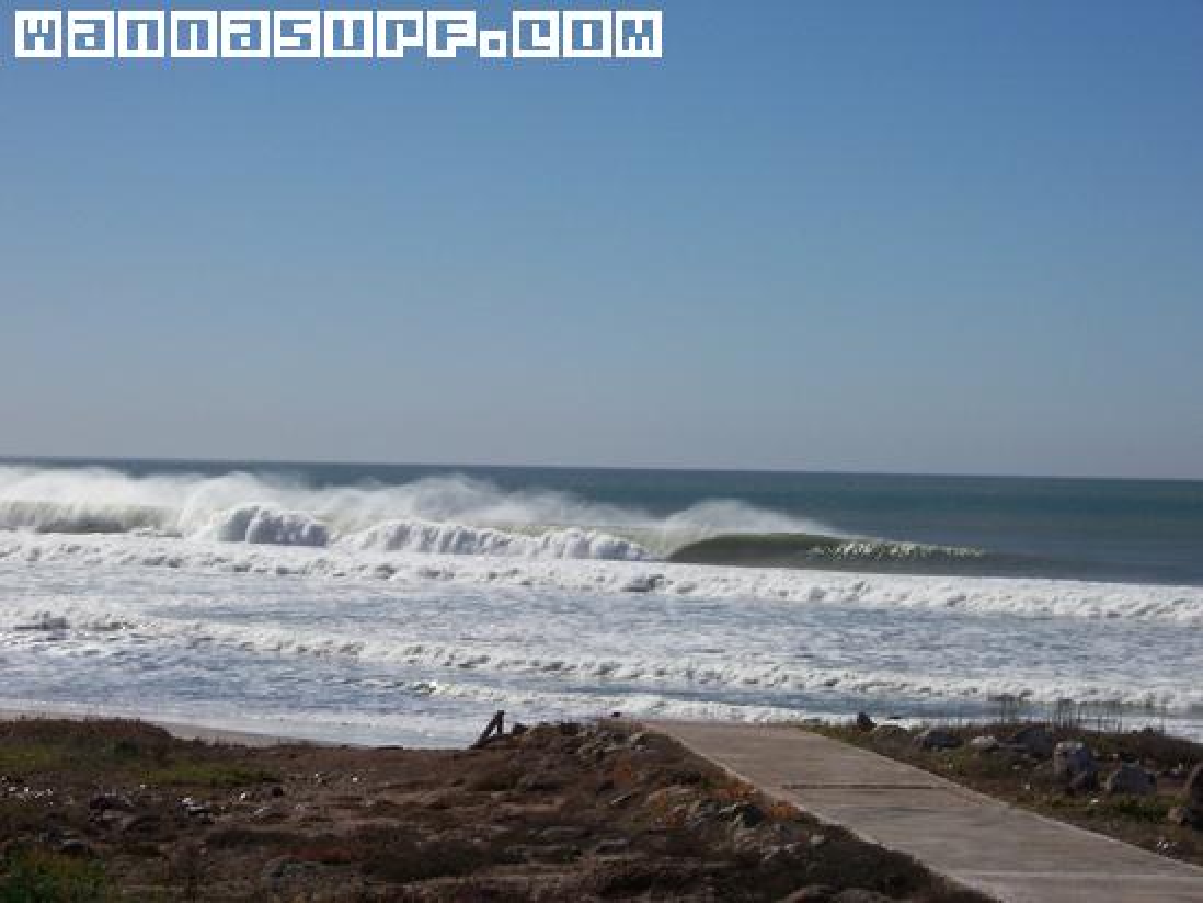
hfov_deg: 19.3
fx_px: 3546
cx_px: 602
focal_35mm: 102
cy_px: 452
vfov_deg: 14.5
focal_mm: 16.8
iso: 80
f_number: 8.7
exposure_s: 1/508
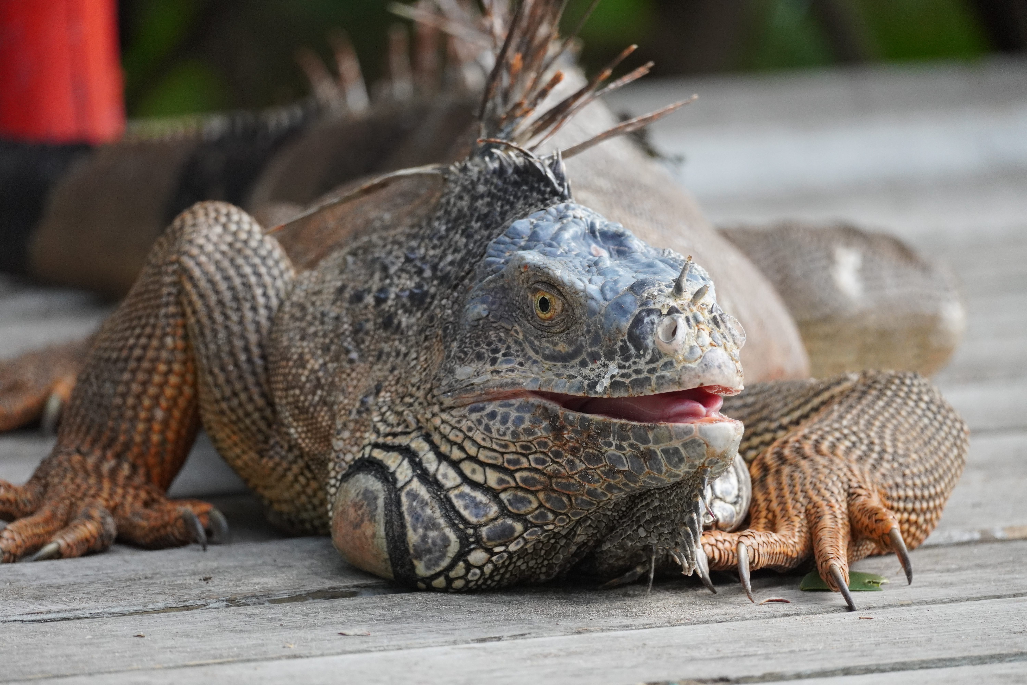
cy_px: 342
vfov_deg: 2.6
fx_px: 14976
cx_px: 514
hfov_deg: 3.9
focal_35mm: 525
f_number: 6.3
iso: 1600
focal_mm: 350
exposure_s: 1/500
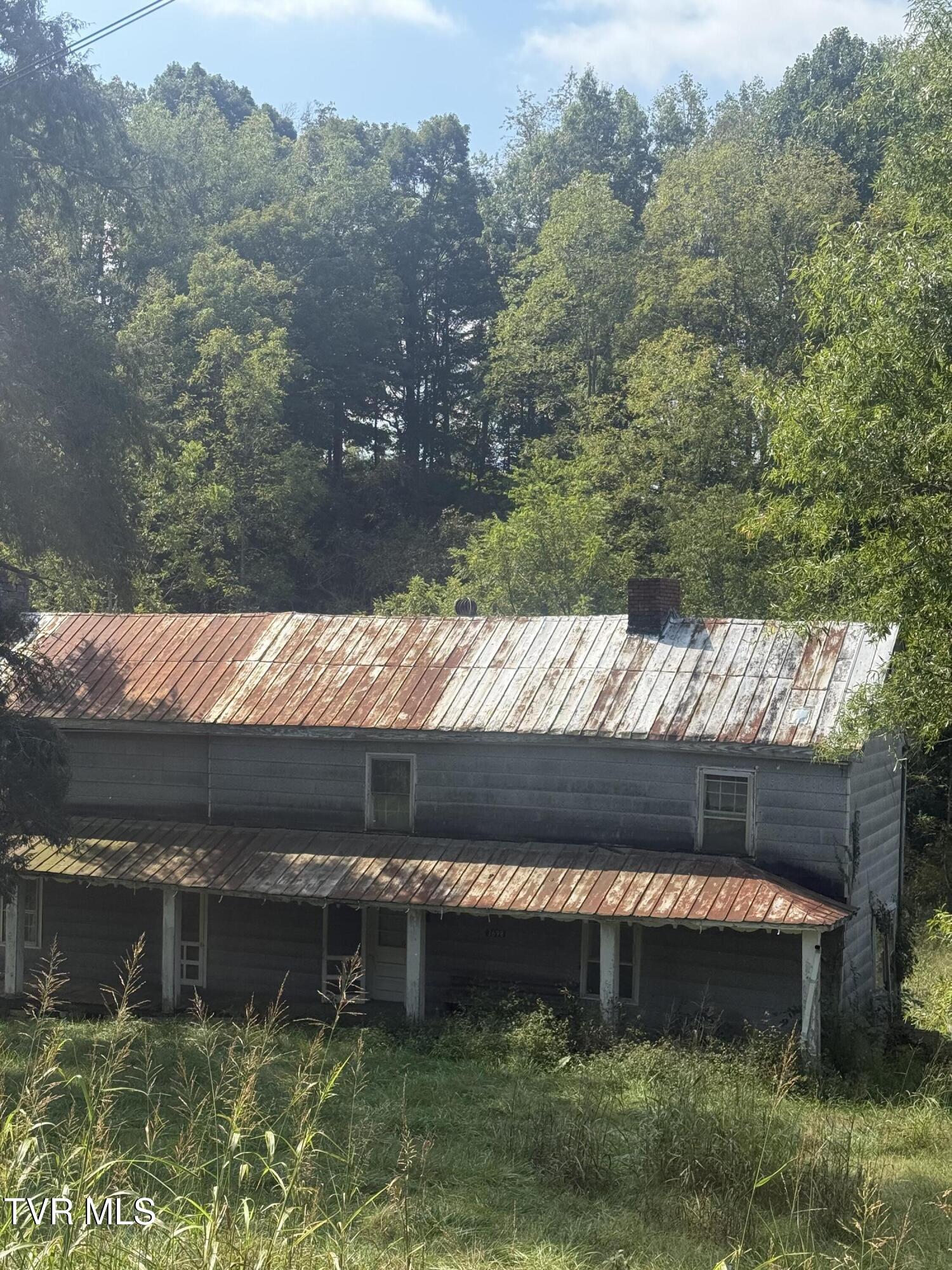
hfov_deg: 30.3
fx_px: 1760
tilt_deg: +0.4
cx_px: 476
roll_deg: -0.7
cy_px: 635
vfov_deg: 39.7
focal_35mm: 48
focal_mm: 6.76
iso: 100
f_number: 1.78
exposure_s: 1/3534
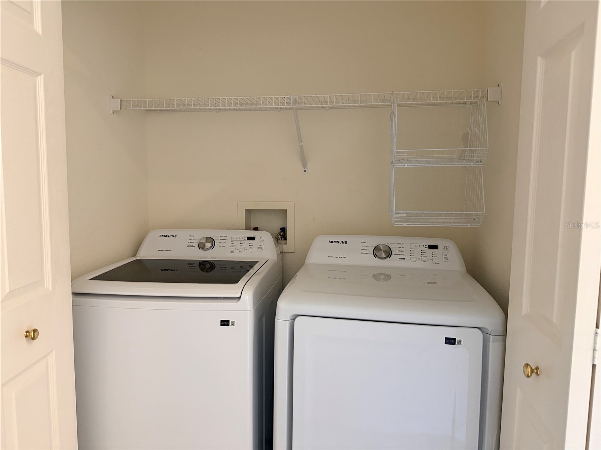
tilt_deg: -3.2
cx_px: 300
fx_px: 417
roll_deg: -0.1
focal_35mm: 24
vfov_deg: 56.8
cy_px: 225
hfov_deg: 71.6
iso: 500
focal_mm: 6.76
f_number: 1.78
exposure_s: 1/60
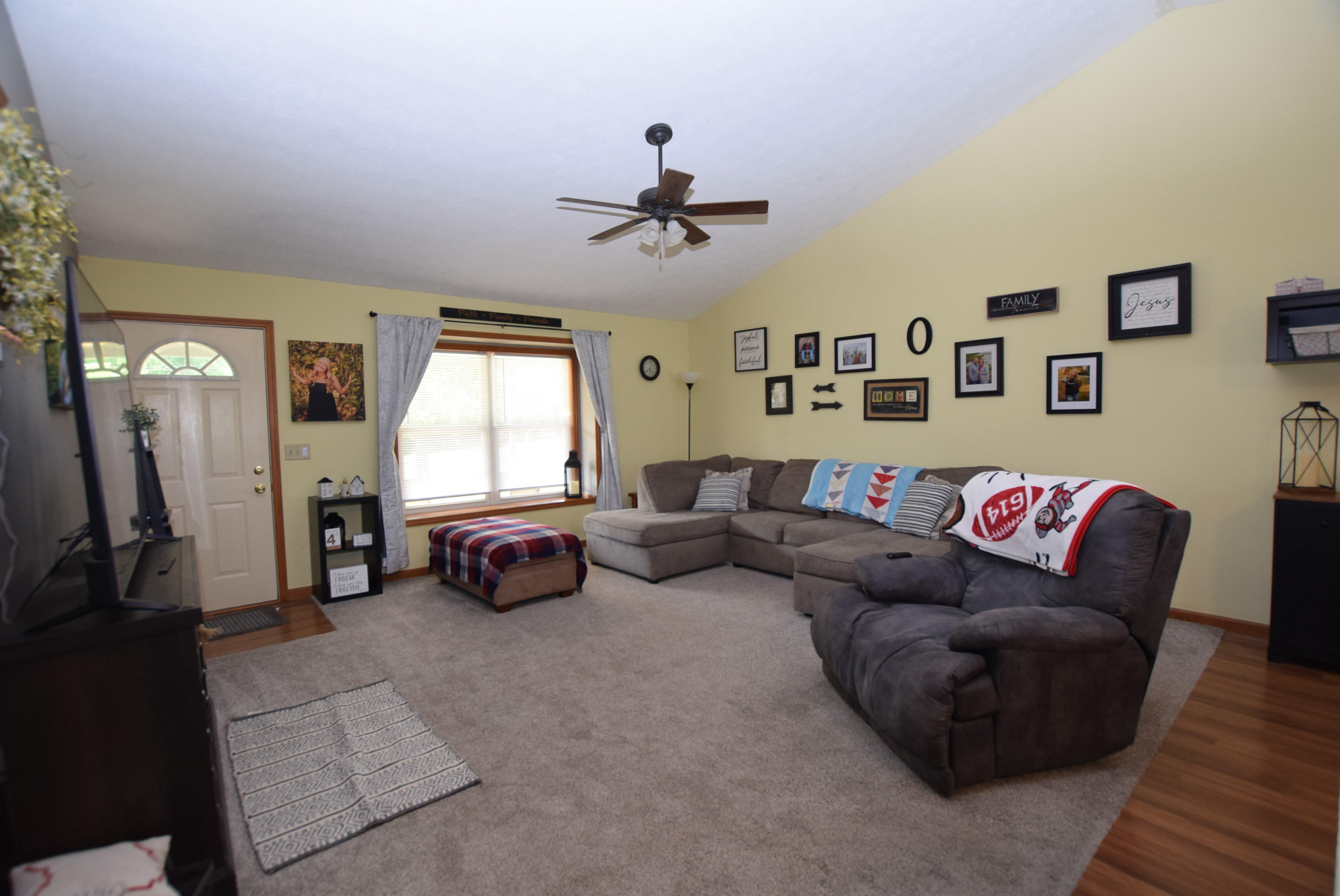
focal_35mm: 15
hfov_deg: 100.3
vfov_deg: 77.4
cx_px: 670
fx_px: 559
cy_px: 448
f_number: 4.5
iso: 800
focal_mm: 10
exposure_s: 1/80
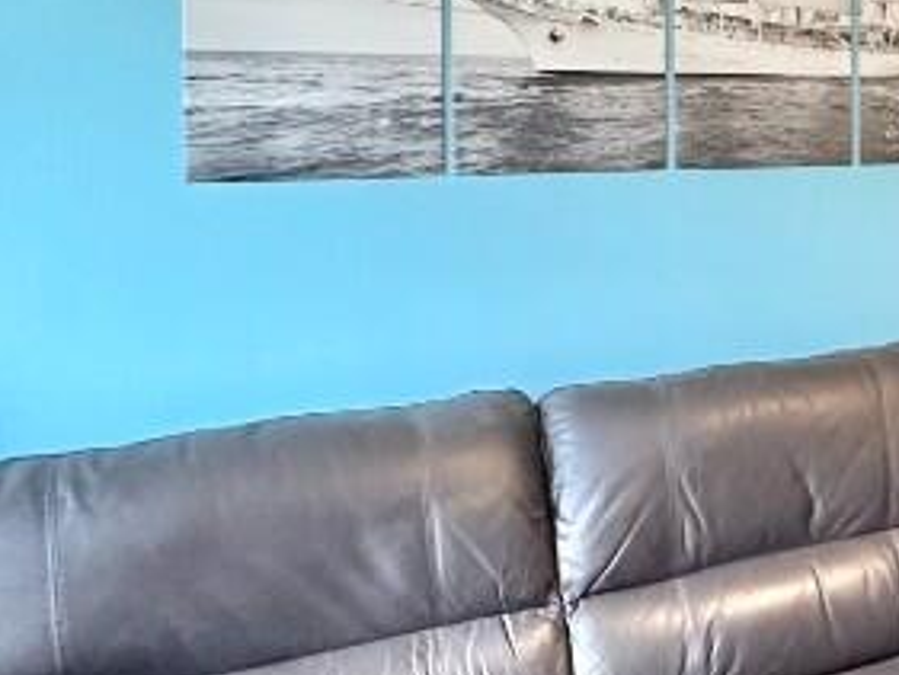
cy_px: 134
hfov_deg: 26.3
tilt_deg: -1.3
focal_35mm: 51
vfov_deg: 28.0
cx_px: 1372
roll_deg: -0.3
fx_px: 1325
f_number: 2.2
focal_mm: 2.22
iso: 400
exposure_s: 1/50
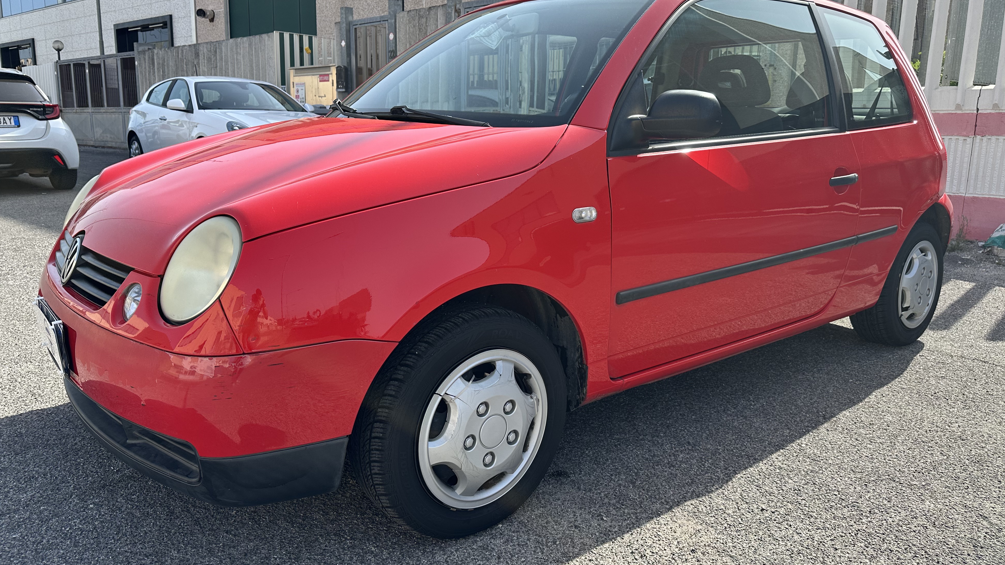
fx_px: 719
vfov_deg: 42.9
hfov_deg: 69.9
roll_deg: -1.0
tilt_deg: -10.4
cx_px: 504
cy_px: 267
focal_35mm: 27
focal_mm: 6.86
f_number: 1.78
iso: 80
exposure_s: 1/1692
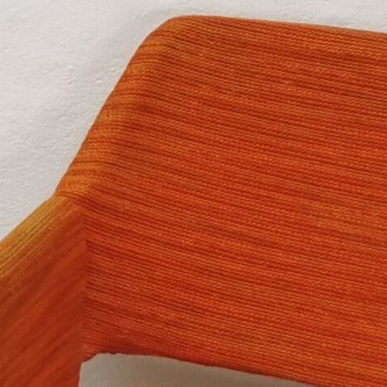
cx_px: -1096
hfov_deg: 7.3
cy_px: -125
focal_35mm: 184
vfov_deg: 9.3
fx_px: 2327
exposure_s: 1/111
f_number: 1.8
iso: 50
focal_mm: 5.58
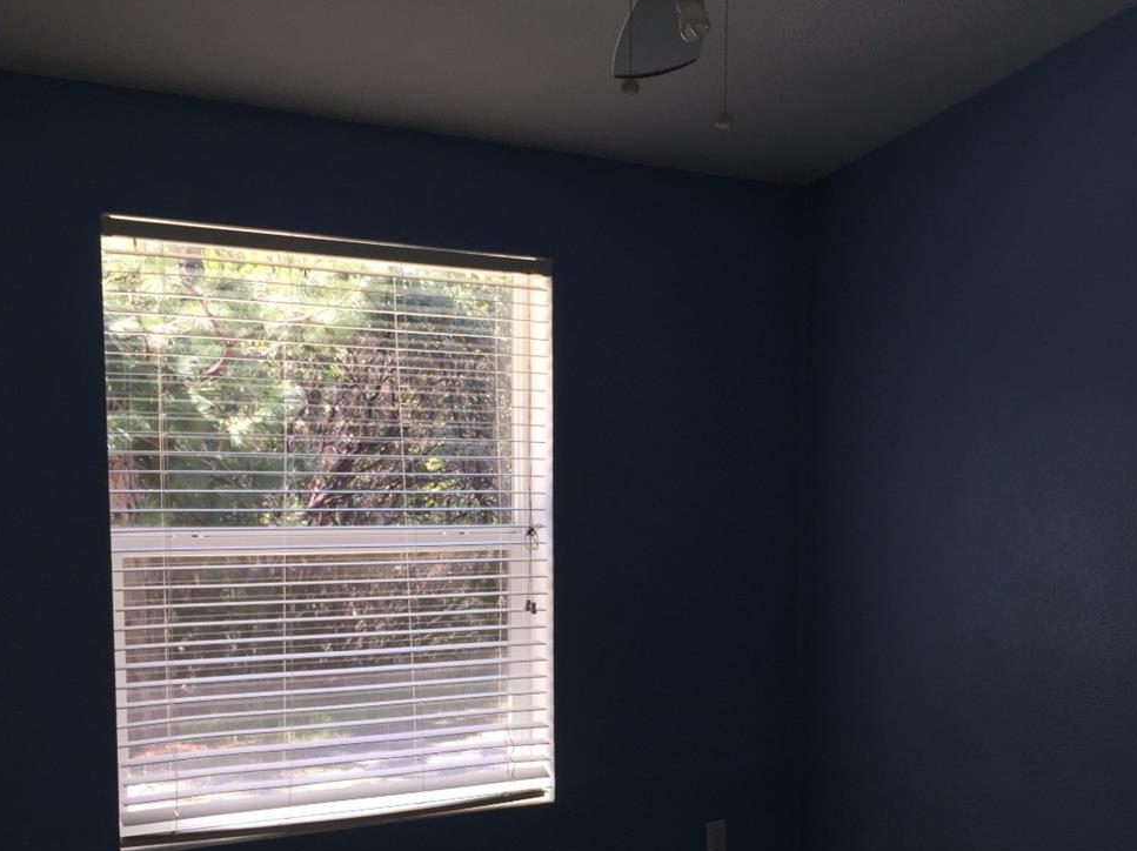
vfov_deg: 31.7
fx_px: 1477
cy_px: 623
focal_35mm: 45
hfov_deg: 41.9
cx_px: 669
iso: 32
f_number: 2.2
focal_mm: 4.15
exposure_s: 1/125
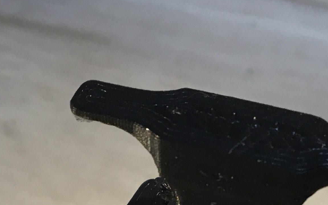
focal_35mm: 107
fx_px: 957
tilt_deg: -39.0
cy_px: 243
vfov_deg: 12.0
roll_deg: -2.2
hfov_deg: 19.5
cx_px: 160
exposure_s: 1/30
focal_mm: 4.15
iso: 64
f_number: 2.2
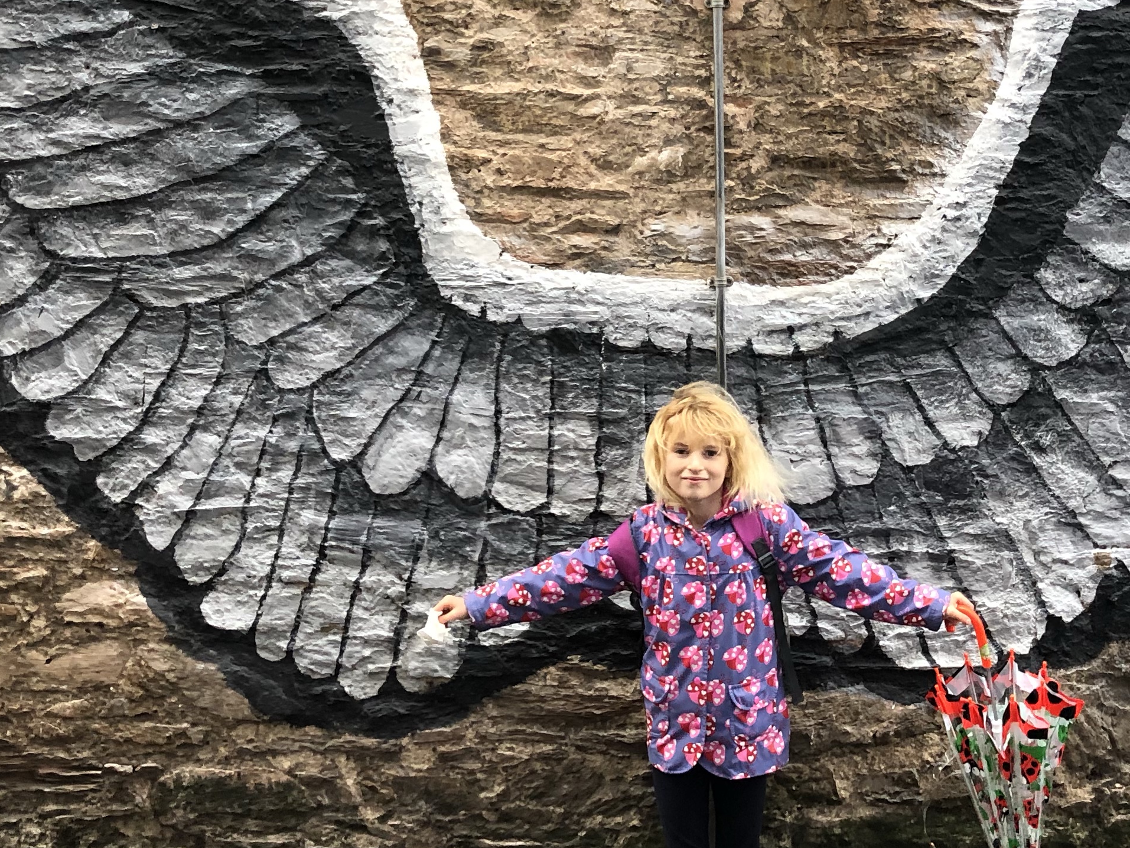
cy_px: 179
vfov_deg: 24.5
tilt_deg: -3.9
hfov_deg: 32.5
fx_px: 1926
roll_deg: +0.1
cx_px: 715
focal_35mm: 59
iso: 32
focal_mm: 3.99
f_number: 1.8
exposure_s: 1/30
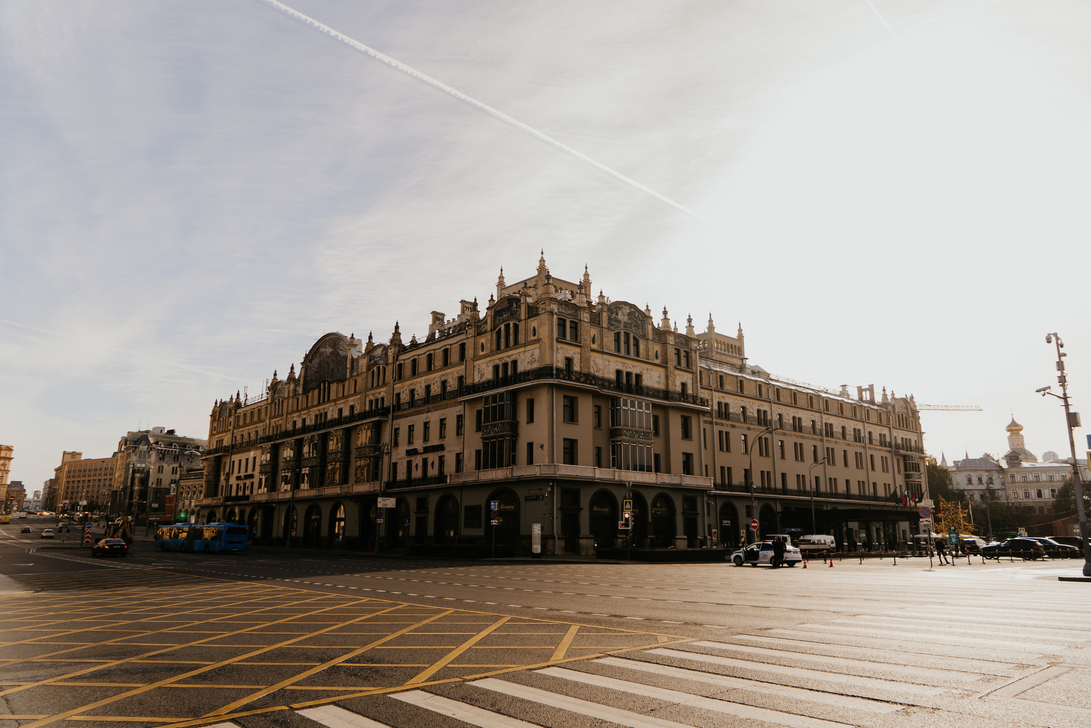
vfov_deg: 52.3
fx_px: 741
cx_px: 544
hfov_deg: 72.7
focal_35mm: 24
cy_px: 364
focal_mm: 24
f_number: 4
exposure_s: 1/500
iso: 100
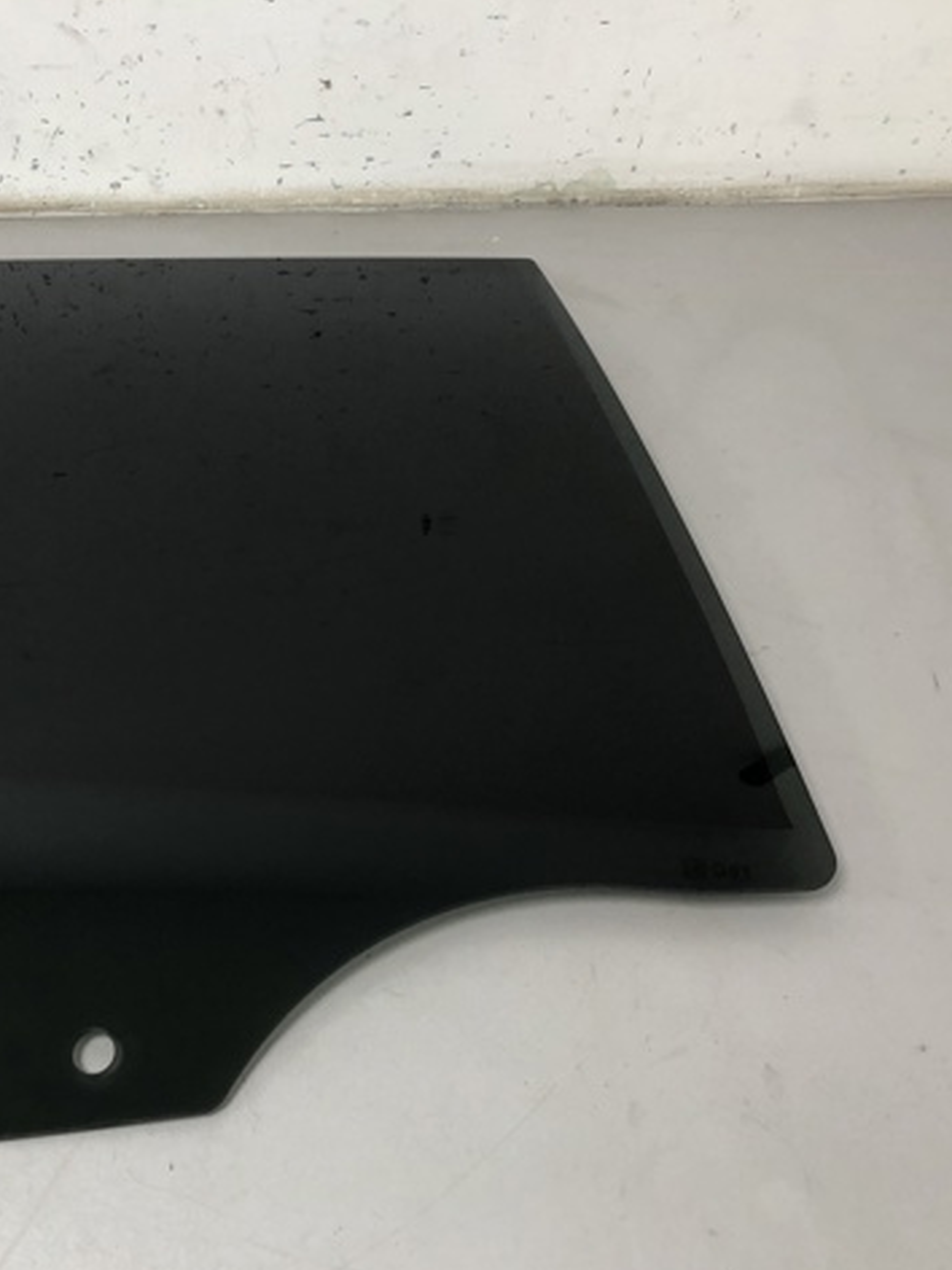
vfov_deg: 49.0
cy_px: 643
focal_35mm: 38
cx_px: 202
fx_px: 1393
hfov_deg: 36.5
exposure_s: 1/25
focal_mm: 4
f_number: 1.8
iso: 40
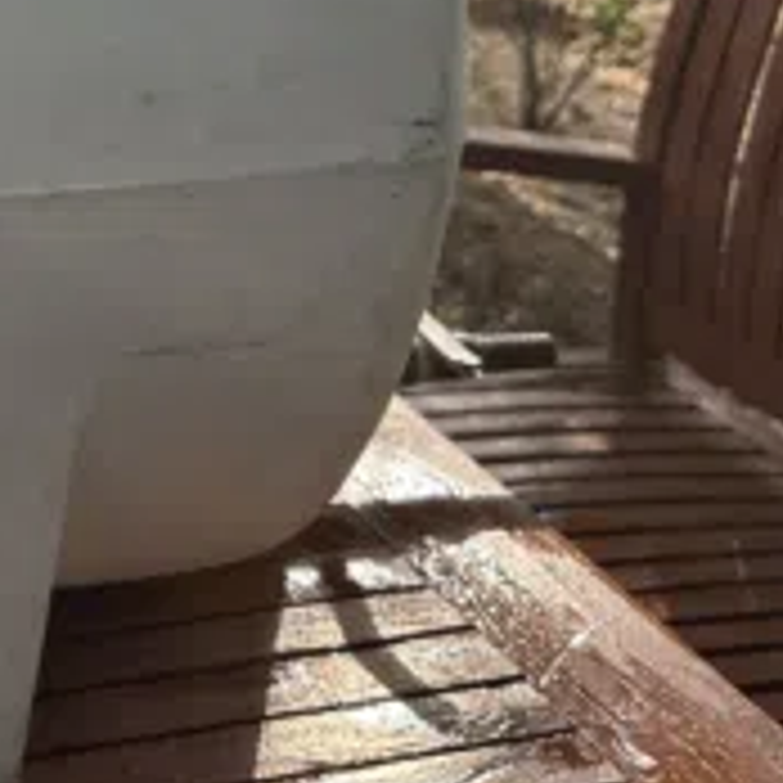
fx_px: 1996
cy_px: -36
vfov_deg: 21.3
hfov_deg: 19.5
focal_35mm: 78
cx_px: -364
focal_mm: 6.86
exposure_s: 1/642
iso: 80
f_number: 1.78
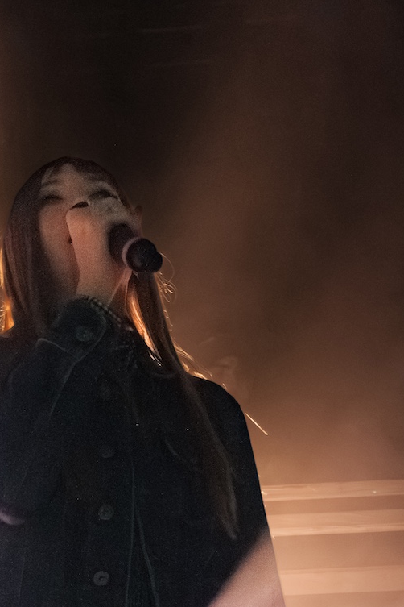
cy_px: 567
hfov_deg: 17.2
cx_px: 106
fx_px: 1330
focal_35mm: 79
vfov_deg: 24.8
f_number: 2.8
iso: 6400
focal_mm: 20.6
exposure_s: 1/200
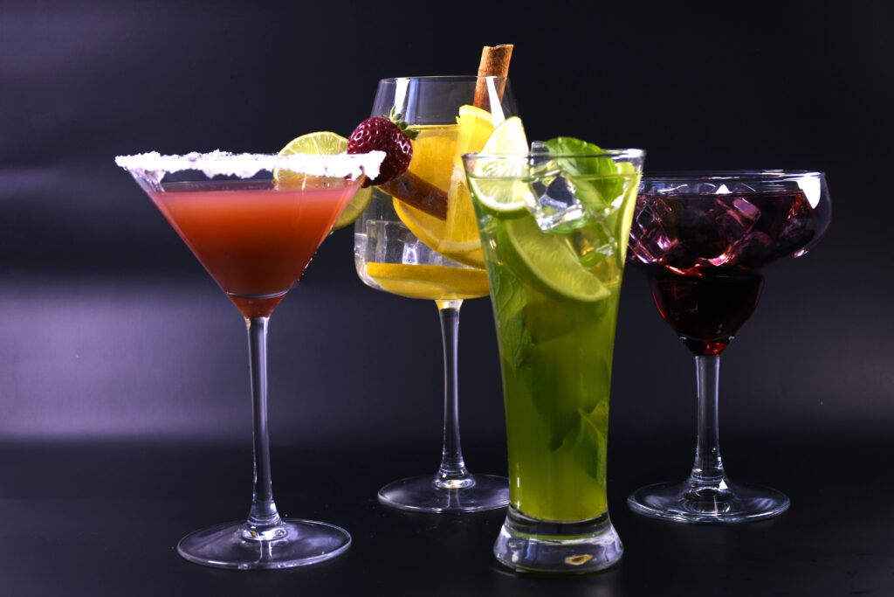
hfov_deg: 33.4
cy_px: 298
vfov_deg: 22.6
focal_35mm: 60
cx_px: 447
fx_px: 1490
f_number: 6.3
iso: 250
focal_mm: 40
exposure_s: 1/60
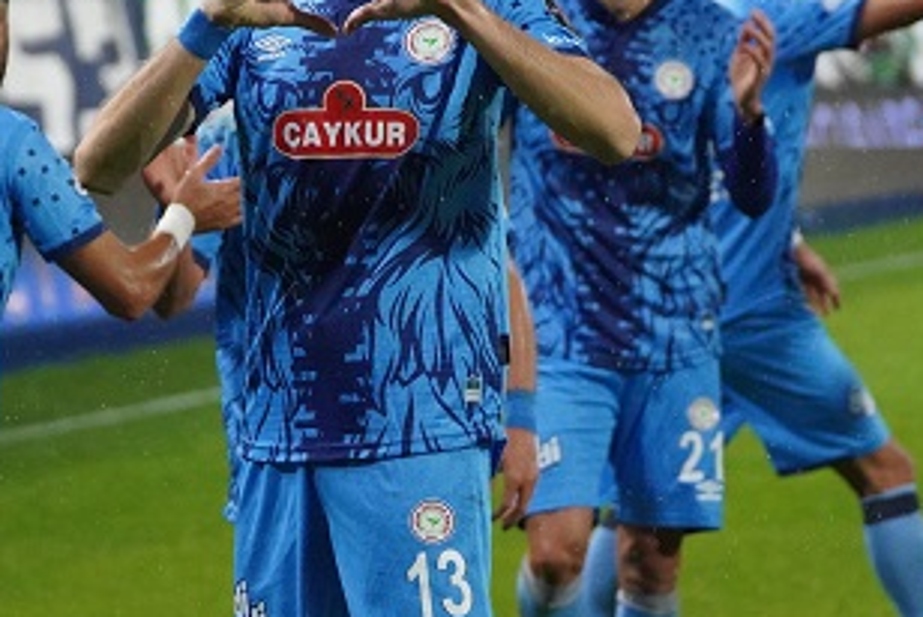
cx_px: 324
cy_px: 219
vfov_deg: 4.2
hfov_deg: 6.3
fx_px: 8392
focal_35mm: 327
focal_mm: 168
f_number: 5.6
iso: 12800
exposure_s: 1/1600
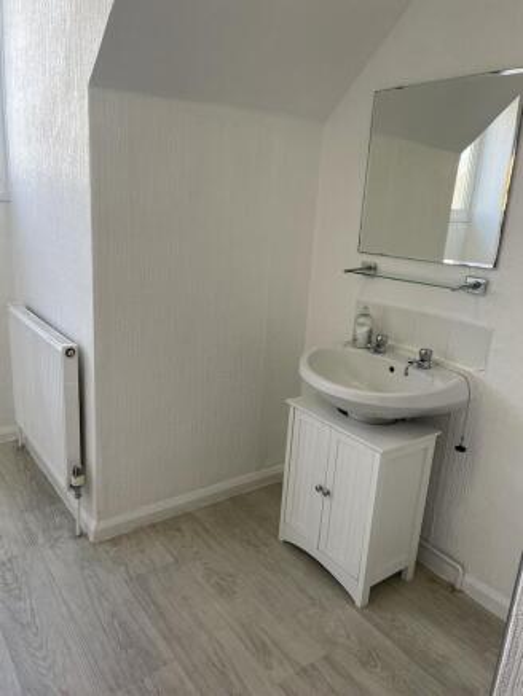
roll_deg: -3.6
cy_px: 348
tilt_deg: -15.5
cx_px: 262
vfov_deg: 67.3
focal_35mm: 26
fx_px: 524
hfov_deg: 53.1
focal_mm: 4.2
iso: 50
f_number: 1.6
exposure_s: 1/121
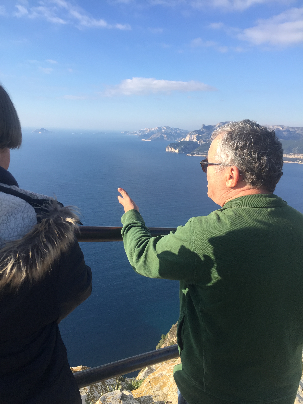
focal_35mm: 29
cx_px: 152
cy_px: 202
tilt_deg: -9.8
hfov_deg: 48.2
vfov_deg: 61.7
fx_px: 338
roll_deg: -1.8
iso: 32
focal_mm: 4.15
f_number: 2.2
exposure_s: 1/1163
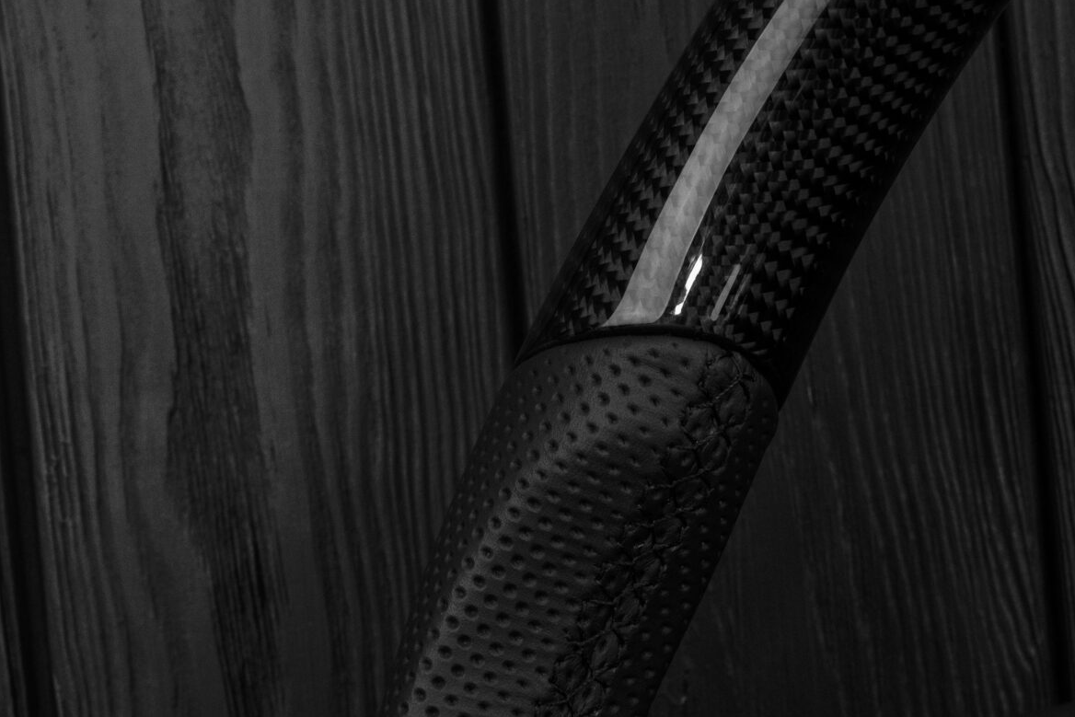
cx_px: 699
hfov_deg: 17.7
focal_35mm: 115
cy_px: 428
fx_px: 3437
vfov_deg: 11.9
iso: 500
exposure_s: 1/125
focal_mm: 35
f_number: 6.3
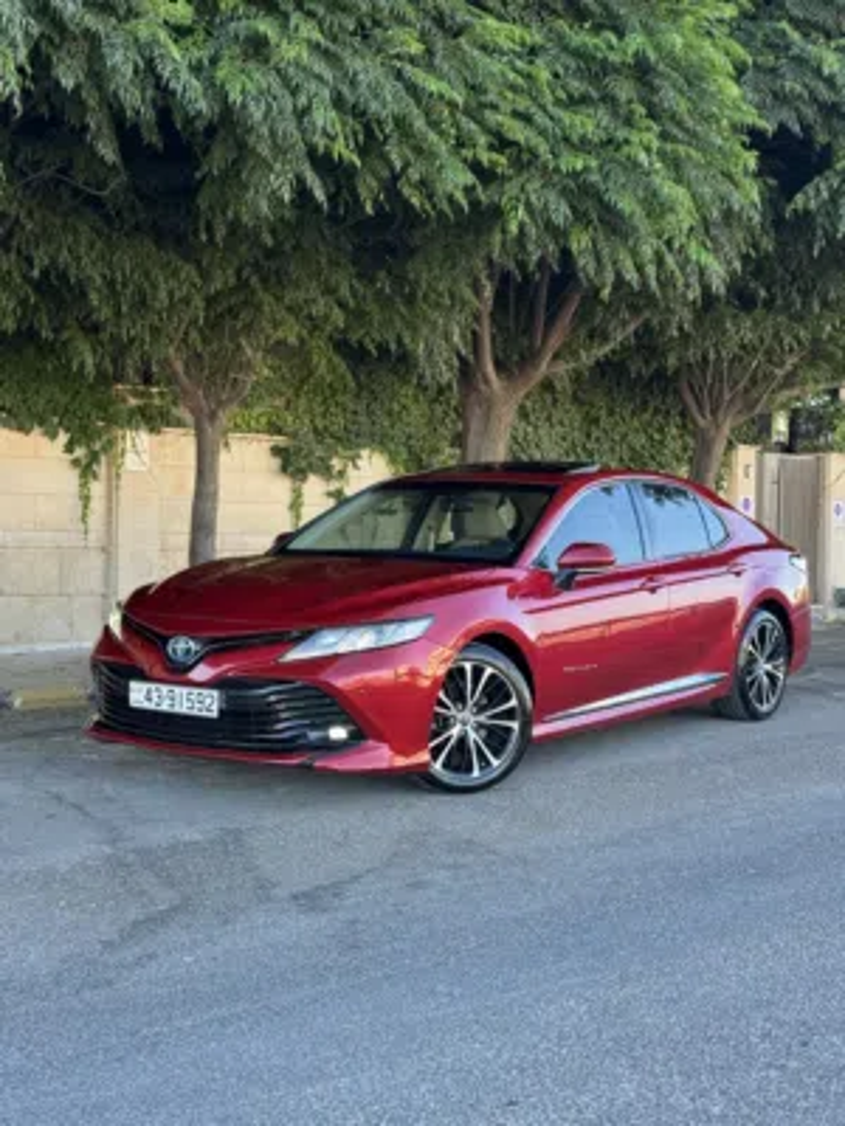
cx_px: 422
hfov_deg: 30.3
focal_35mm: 48
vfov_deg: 39.7
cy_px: 563
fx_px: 1562
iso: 64
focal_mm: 6.76
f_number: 1.78
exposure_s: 1/284
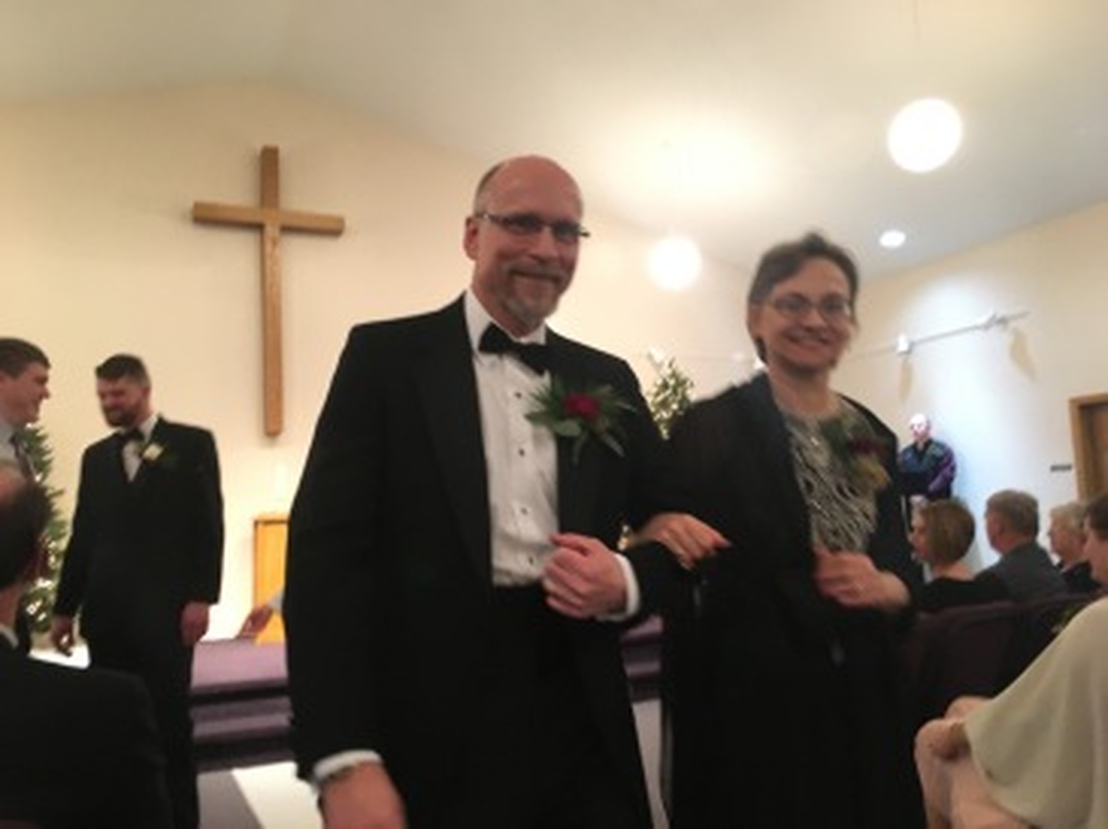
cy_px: 414
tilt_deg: +6.6
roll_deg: +1.7
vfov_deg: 48.2
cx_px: 554
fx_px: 928
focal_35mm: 29
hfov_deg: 61.7
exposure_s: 1/24
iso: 200
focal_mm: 4.15
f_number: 2.2
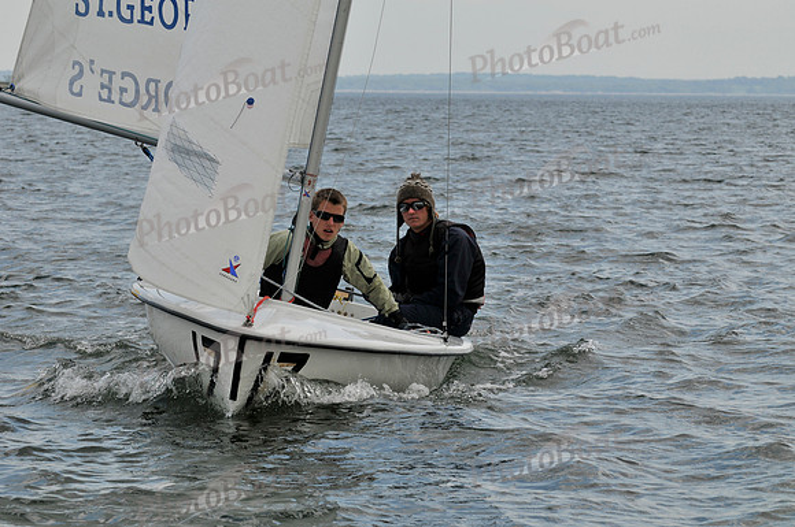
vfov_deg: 8.7
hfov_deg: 13.1
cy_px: 264
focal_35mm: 158
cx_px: 398
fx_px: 3473
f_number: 8
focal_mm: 105
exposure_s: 1/800
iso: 200
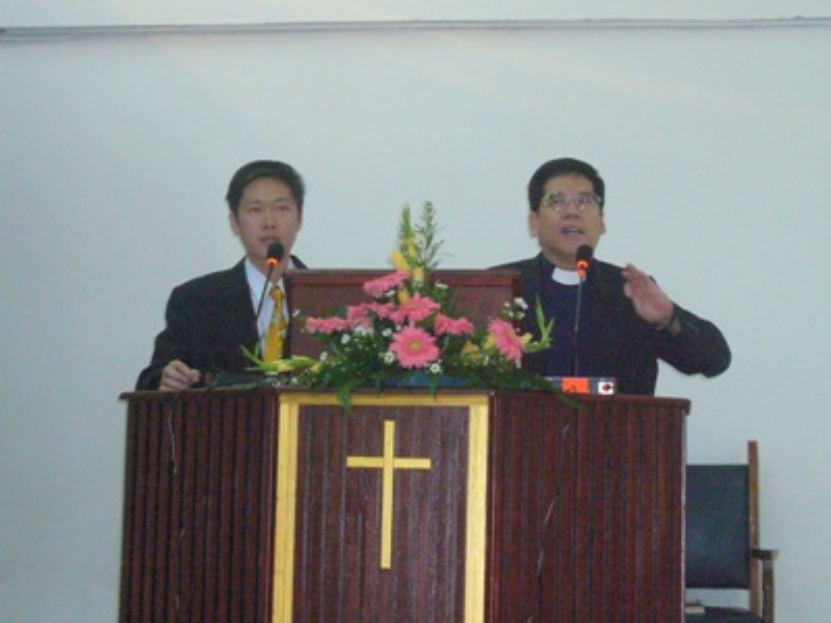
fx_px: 1920
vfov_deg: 18.4
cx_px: 416
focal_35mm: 80
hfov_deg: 24.4
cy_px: 312
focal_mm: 9.6
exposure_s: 1/20
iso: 400
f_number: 4
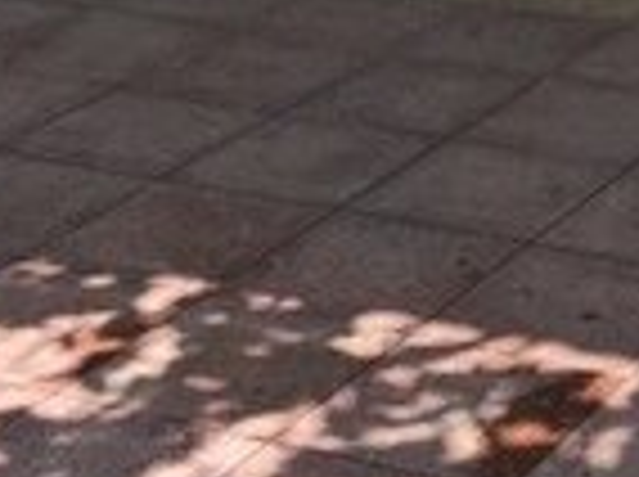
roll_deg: +0.8
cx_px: 702
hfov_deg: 14.3
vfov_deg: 10.5
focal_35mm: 135
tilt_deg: -10.0
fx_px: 2488
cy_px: -295
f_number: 2.2
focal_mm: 4.15
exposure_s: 1/898
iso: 32
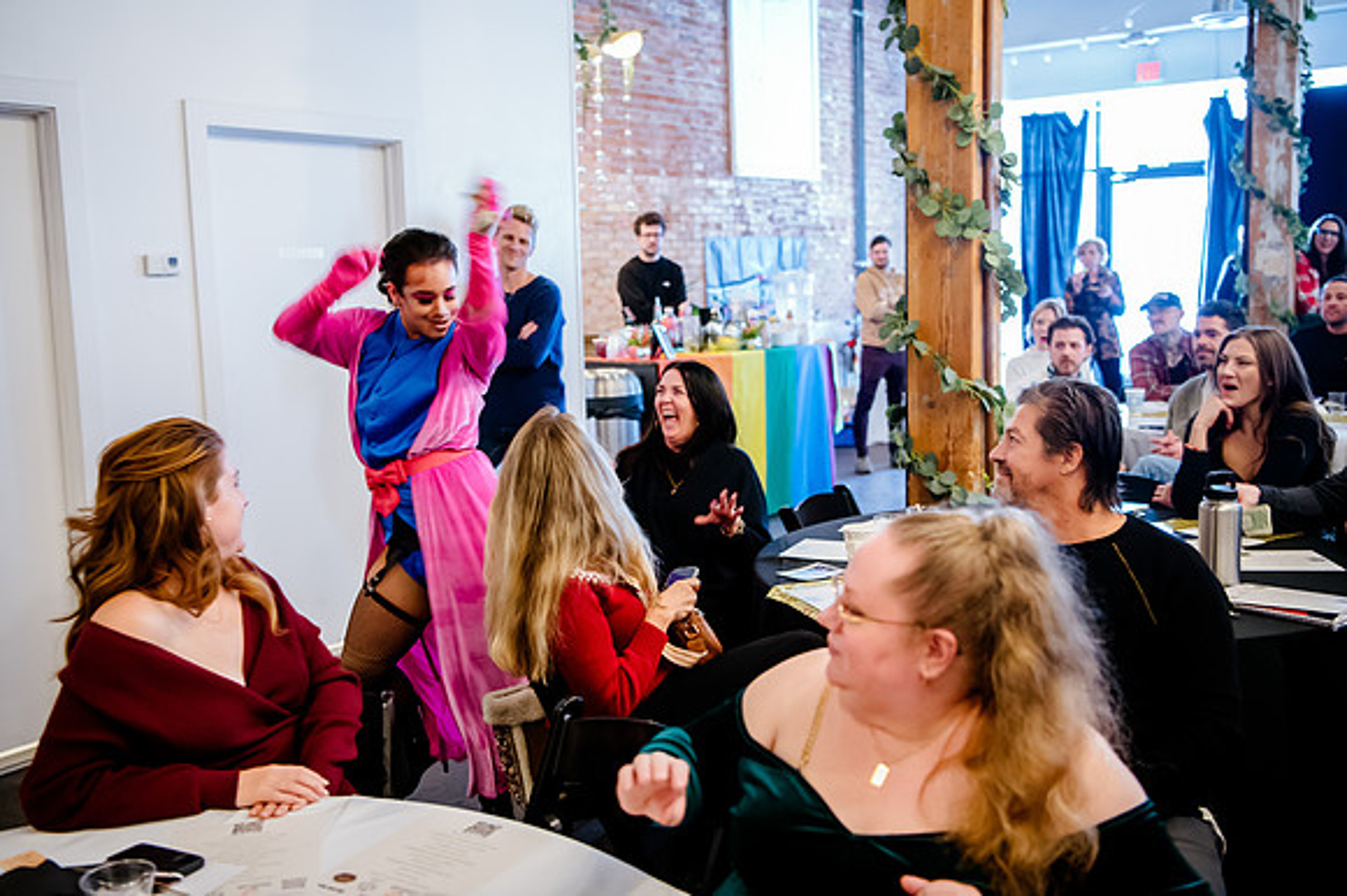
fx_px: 1351
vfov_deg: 36.7
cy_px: 420
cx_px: 631
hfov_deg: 52.9
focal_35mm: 36
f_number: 2.8
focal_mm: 34
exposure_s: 1/60
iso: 5000
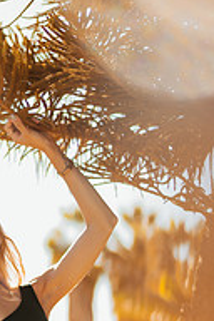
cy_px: 313
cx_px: 64
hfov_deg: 10.1
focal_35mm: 136
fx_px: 1213
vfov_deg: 14.9
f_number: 1.4
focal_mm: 58
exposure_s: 1/1250
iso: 50
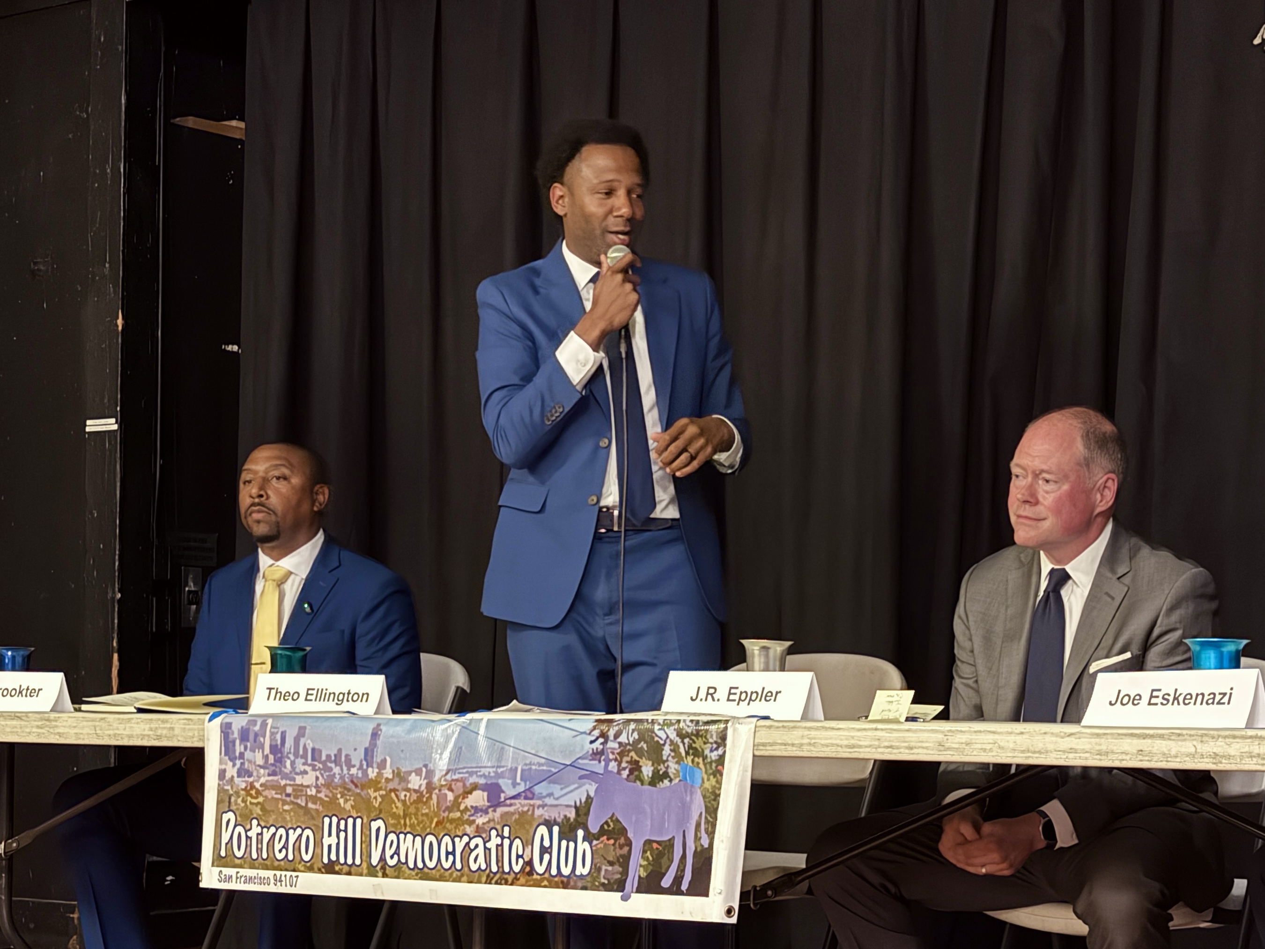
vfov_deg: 30.3
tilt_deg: +1.6
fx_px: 1754
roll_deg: -0.4
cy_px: 474
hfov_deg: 39.7
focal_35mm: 48
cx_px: 632
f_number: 1.78
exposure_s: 1/9
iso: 640
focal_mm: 6.76
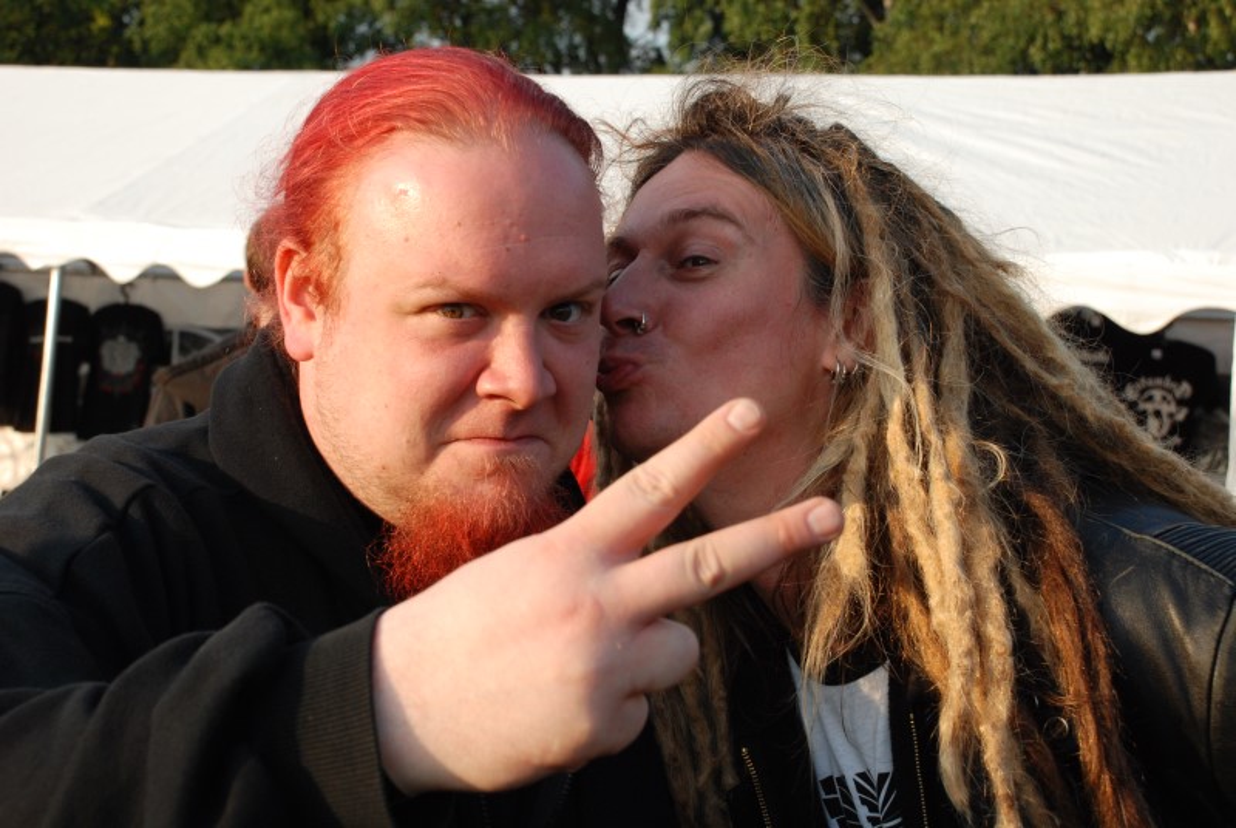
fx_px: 2269
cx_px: 618
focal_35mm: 66
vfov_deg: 20.7
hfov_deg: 30.5
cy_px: 414
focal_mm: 44
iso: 400
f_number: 10
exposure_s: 1/200
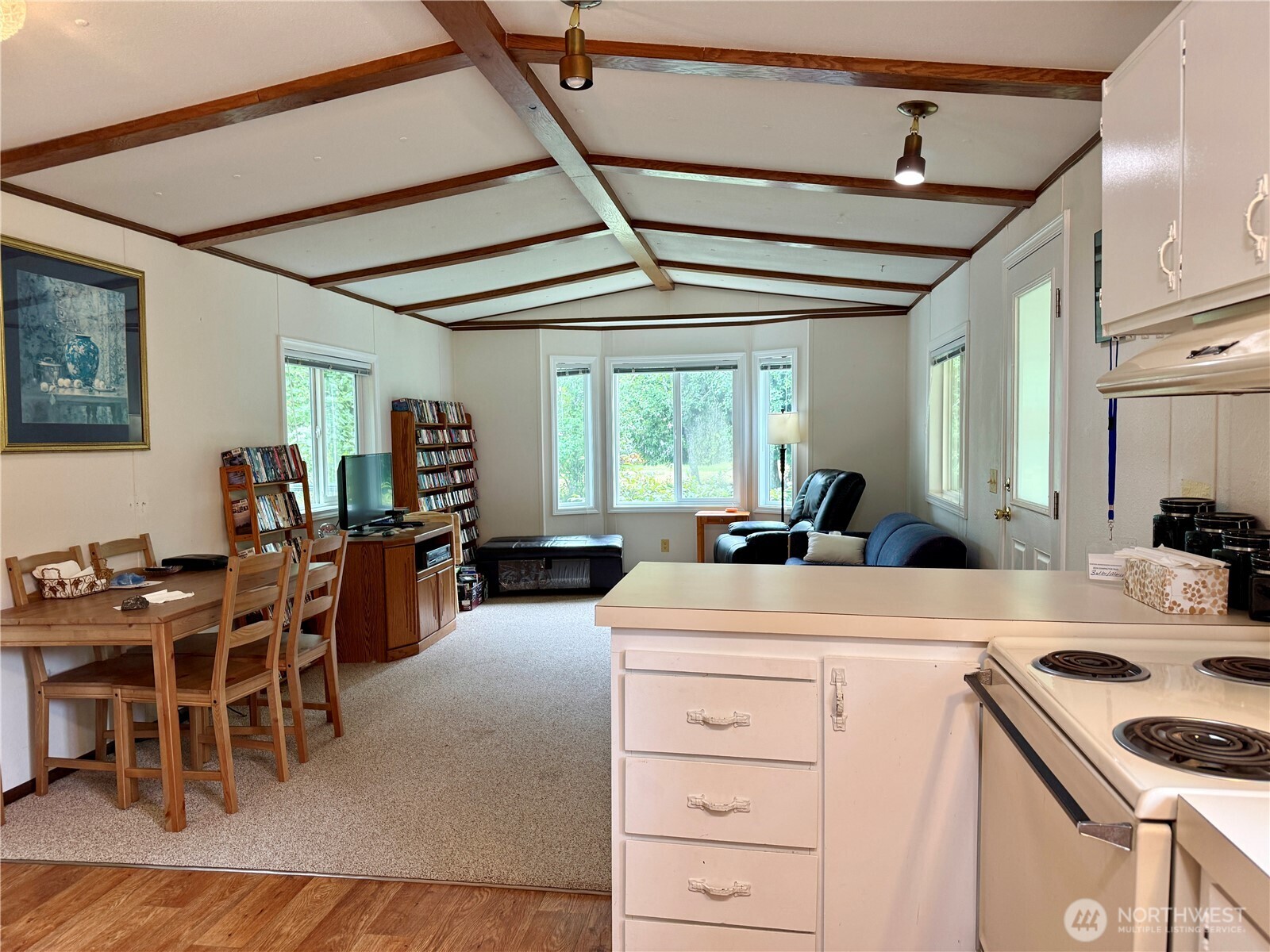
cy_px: 476
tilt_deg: -4.0
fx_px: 881
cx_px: 635
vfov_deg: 56.8
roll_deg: +0.4
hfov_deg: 71.6
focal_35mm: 24
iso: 125
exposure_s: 1/60
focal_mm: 6.76
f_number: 1.78
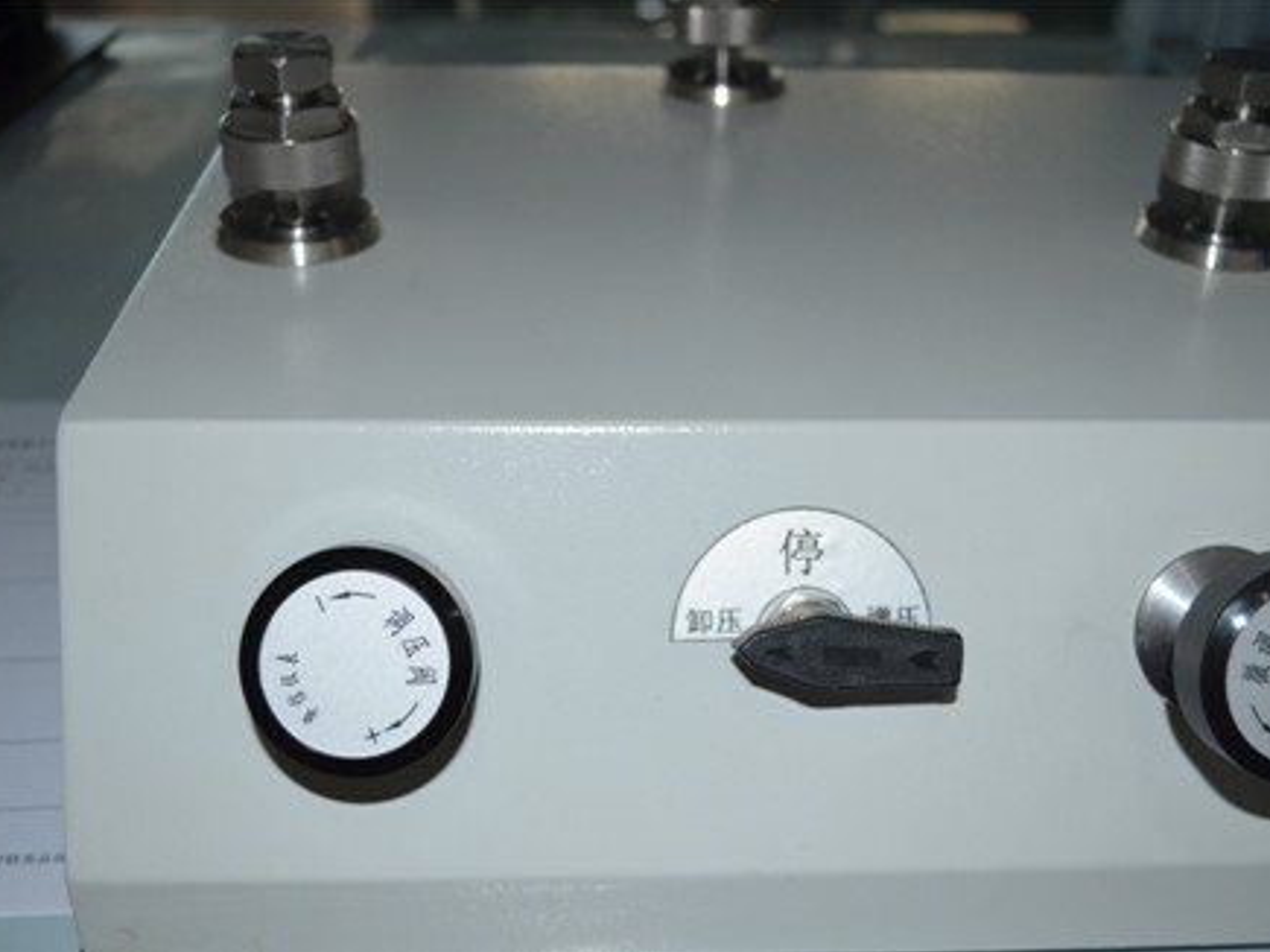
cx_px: 645
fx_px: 1577
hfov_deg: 43.9
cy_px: 475
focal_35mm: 43
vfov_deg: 33.6
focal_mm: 26
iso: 720
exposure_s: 1/60
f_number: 4.2
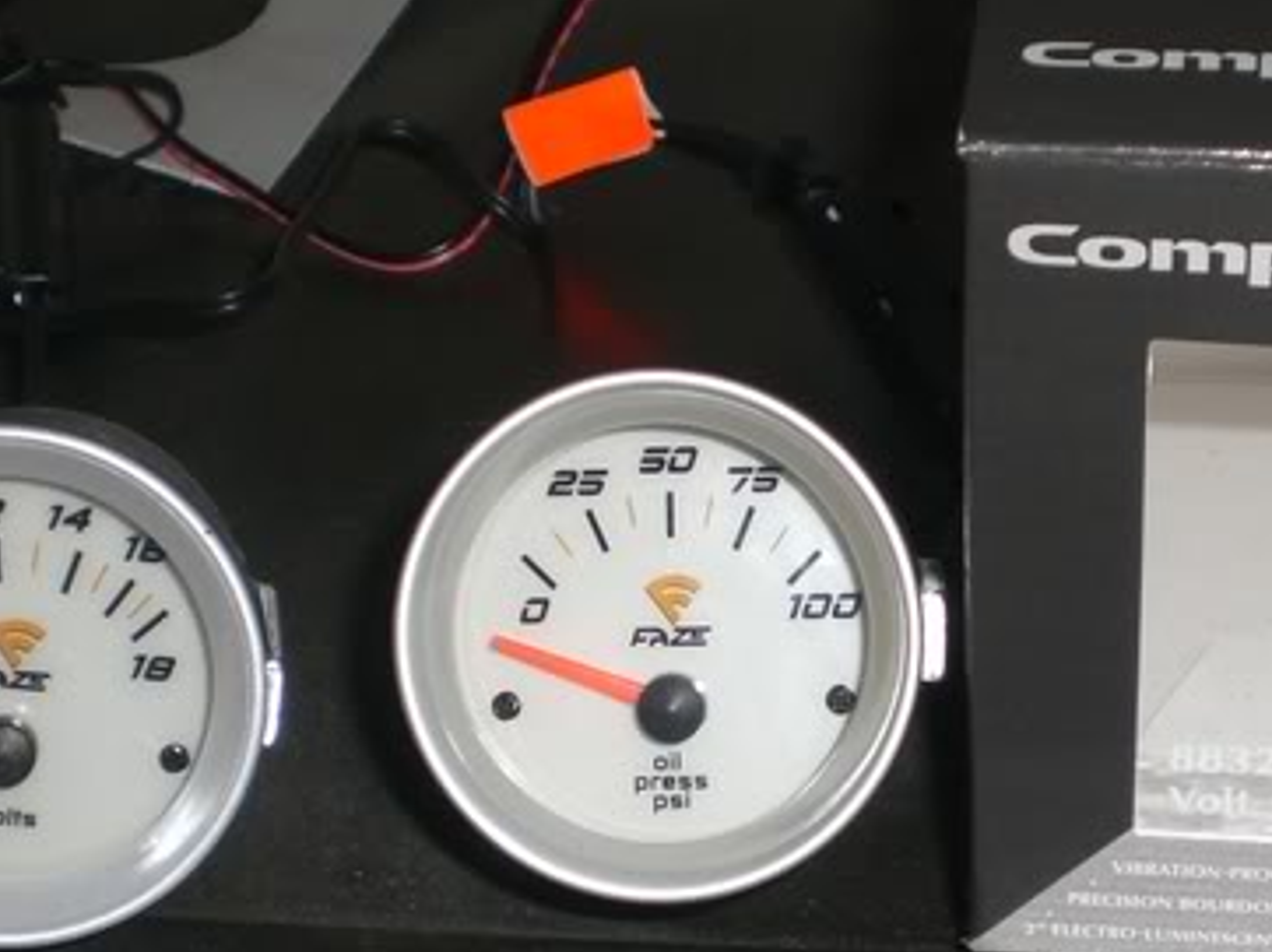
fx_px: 3085
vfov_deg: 17.5
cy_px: 689
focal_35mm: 84
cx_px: 949
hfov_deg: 23.1
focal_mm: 6.3
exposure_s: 1/60
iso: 50
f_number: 3.1
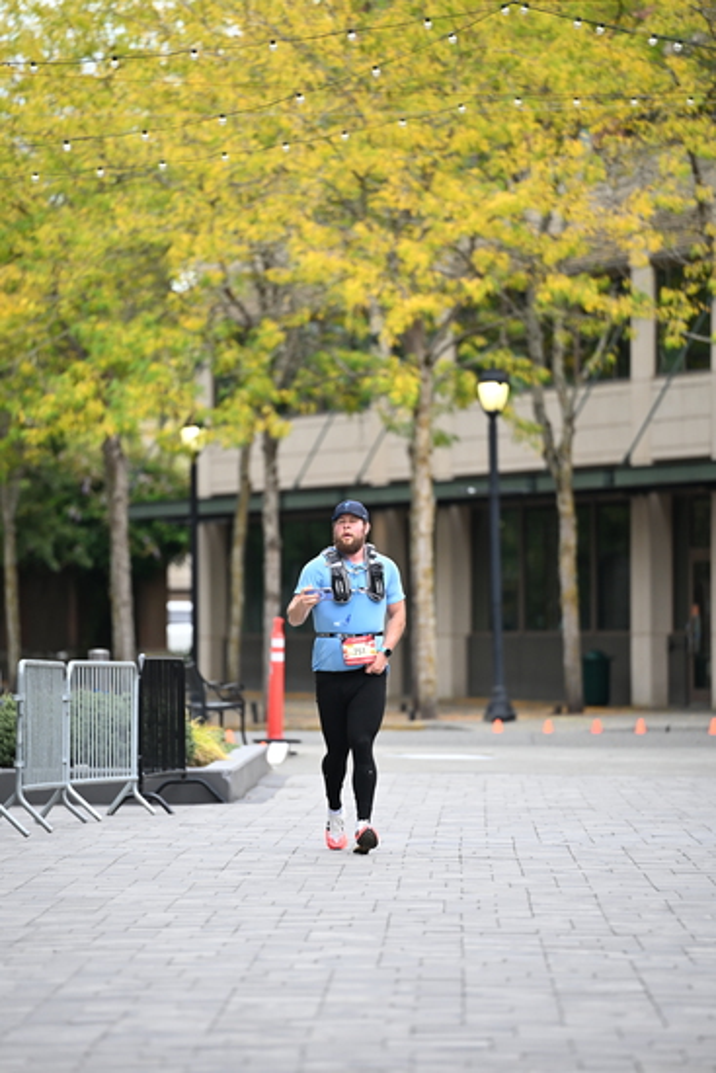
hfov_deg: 6.9
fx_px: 5962
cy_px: 536
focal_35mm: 200
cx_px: 358
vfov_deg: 10.3
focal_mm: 200
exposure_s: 1/1250
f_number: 2.8
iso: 640
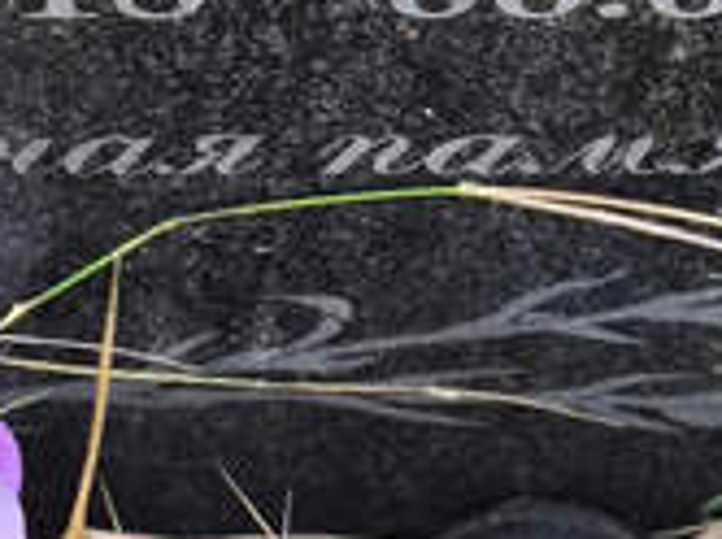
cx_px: 150
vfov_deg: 6.0
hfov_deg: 8.2
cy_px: -396
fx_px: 5019
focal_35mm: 241
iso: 64
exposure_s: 1/100
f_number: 1.7
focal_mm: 4.71
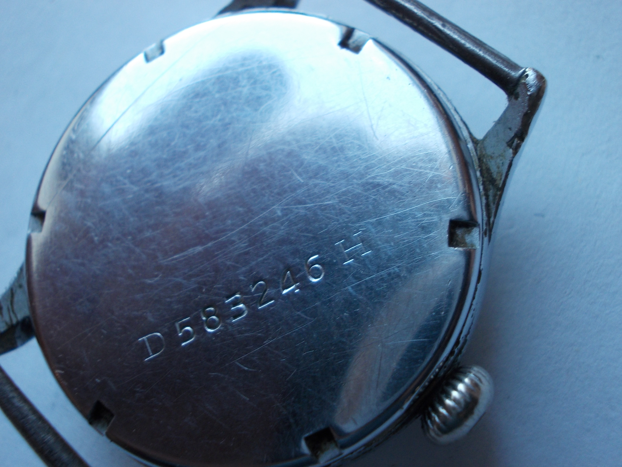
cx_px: 311
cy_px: 234
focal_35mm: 43
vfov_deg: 33.6
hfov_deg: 43.9
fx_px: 773
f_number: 3.3
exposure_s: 1/40
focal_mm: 6.1
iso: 80
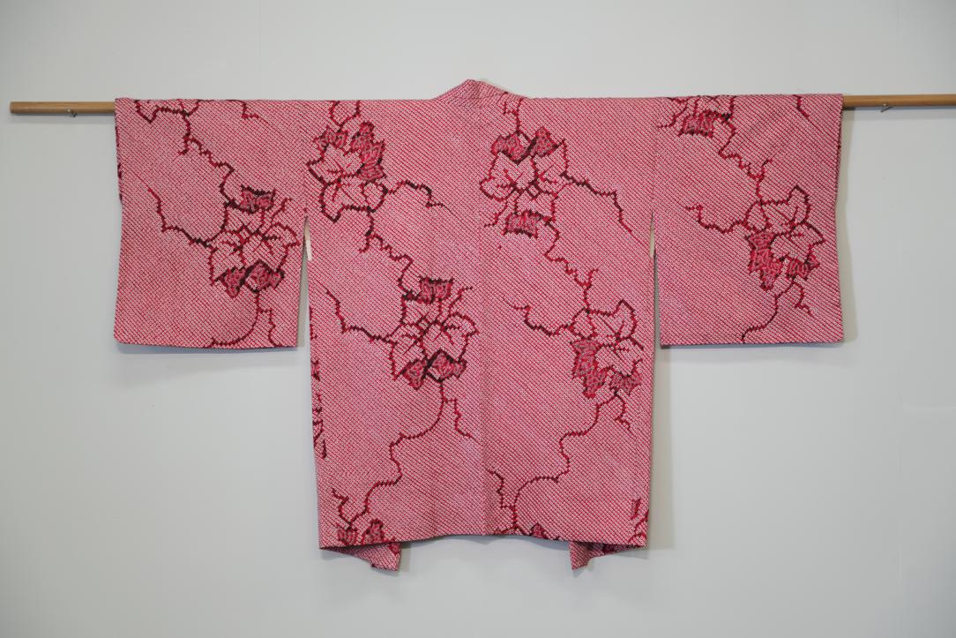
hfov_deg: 29.7
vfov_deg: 20.0
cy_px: 319
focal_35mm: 68
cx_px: 478
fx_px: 1806
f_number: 4
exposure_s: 1/80
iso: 640
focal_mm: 68
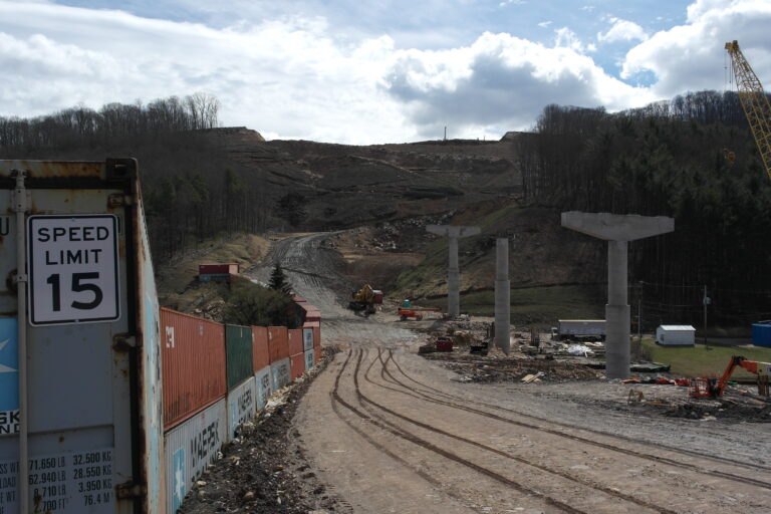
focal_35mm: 30
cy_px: 257
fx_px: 642
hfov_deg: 61.9
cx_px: 386
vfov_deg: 43.6
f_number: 8
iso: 100
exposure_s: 1/400
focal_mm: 20
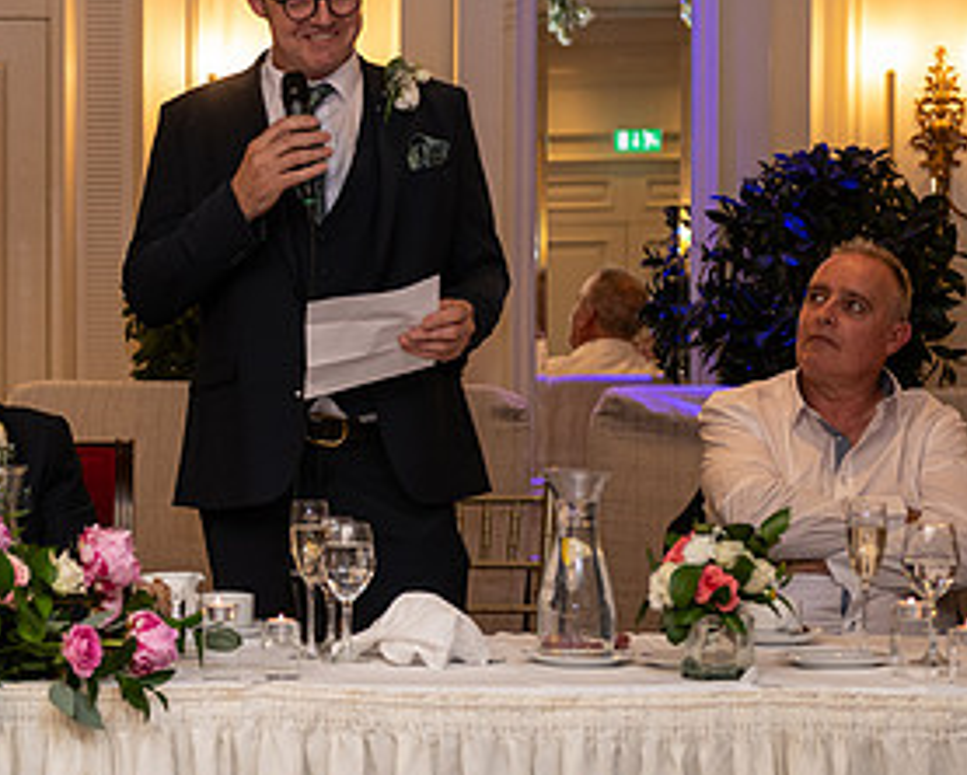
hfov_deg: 17.4
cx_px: 38
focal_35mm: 108
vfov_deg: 14.3
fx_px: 3093
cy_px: 358
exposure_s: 1/160
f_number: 3.5
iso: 640
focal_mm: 55
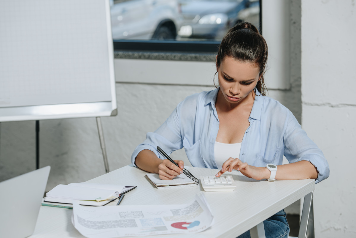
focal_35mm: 105
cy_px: 119
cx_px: 178
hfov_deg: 19.4
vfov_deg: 13.1
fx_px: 1039
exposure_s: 1/160
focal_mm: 105
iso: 125
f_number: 5
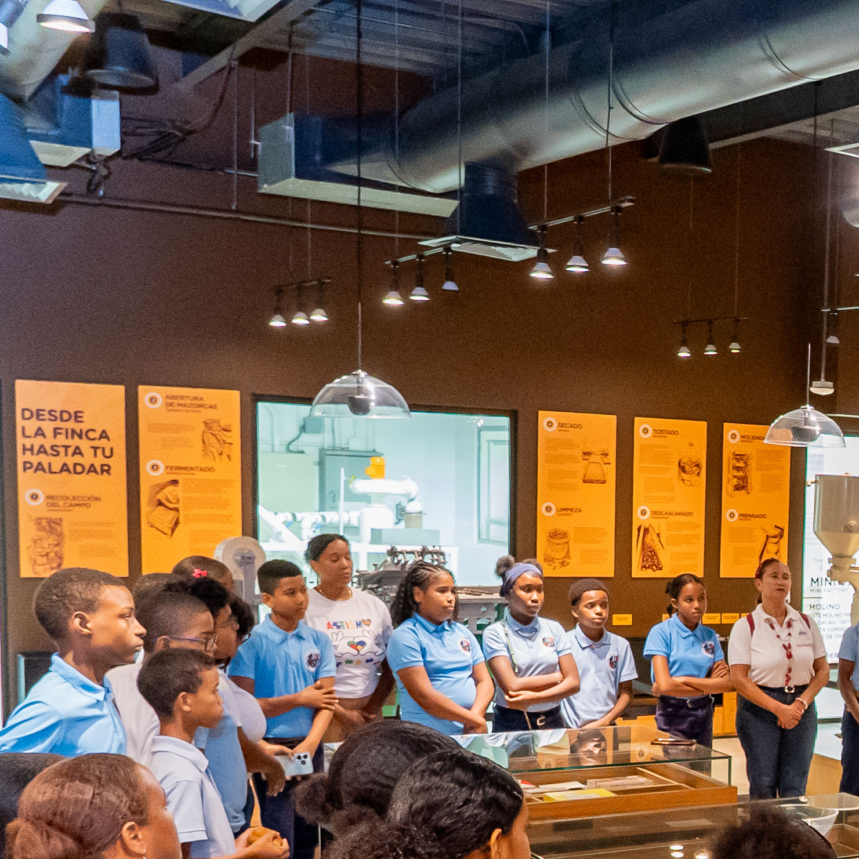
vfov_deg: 27.5
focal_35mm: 61
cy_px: 699
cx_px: 1001
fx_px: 1713
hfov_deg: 25.6
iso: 4000
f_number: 4
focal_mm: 18
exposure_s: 1/125
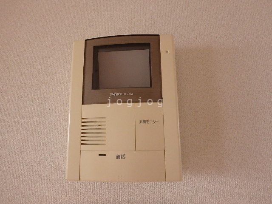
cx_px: 136
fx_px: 165
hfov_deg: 79.0
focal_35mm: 21
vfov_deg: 63.4
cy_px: 102
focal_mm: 3.7
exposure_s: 1/30
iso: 640
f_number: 3.5
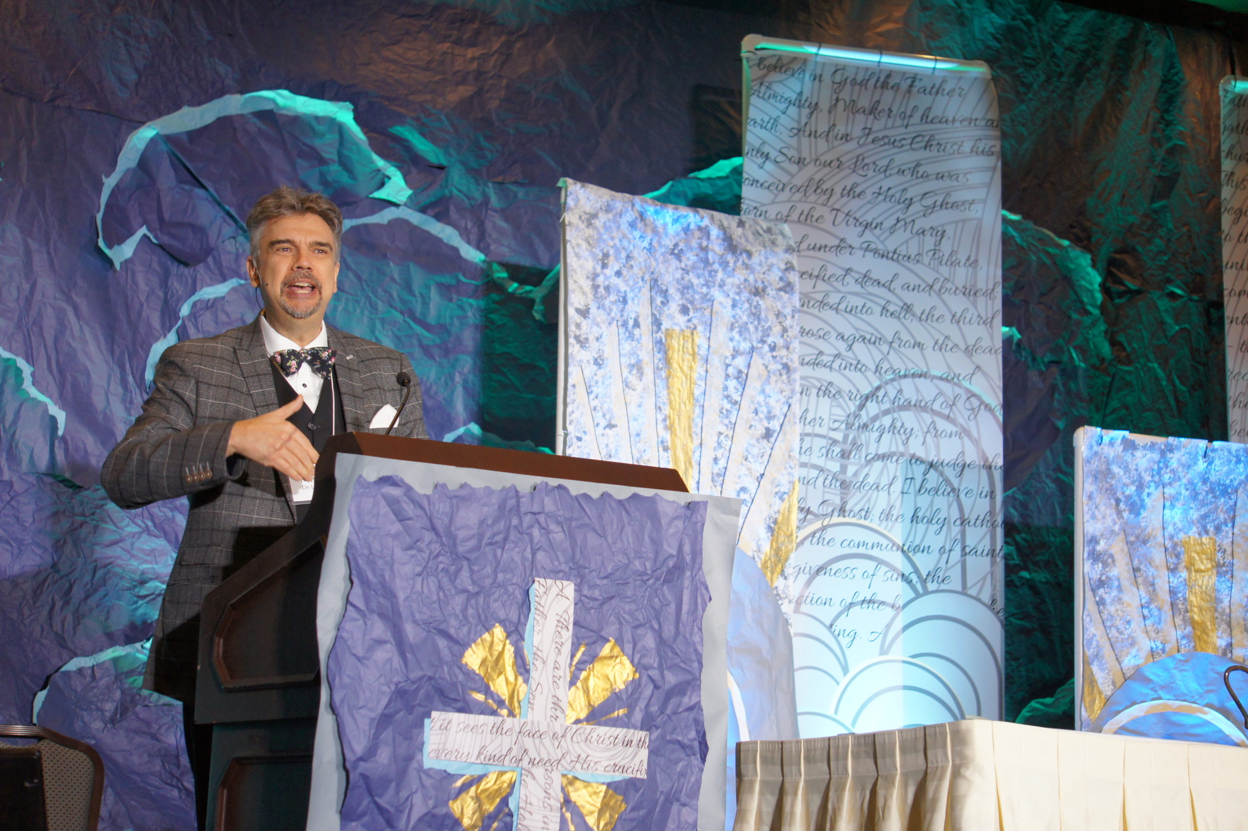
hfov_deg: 24.6
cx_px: 624
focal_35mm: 82
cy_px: 416
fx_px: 2858
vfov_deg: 16.5
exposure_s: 1/100
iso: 1000
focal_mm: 55
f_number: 4.5
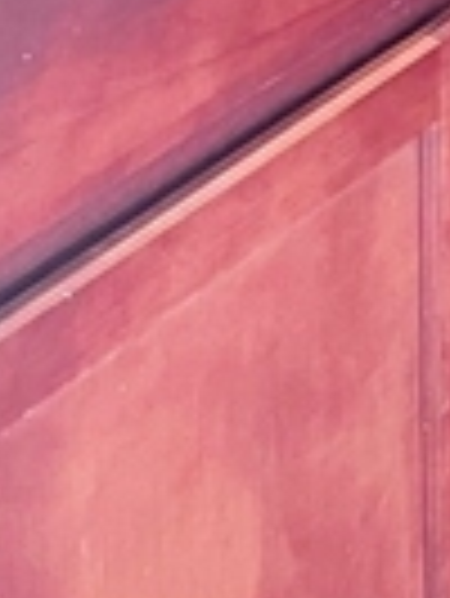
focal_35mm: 150
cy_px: -998
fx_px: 2596
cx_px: 1040
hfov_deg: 9.0
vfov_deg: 10.6
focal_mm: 5.1
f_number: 1.6
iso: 500
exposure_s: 1/60
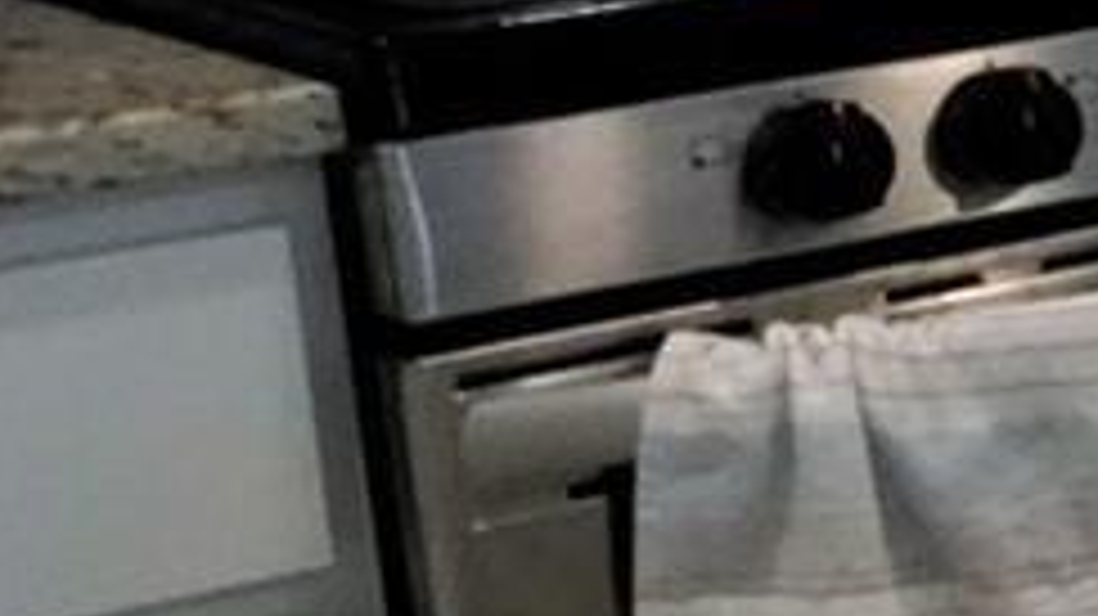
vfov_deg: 7.6
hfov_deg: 9.6
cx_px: 3555
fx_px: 4598
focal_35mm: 158
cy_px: -94
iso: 6400
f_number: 11
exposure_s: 1/100
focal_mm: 23
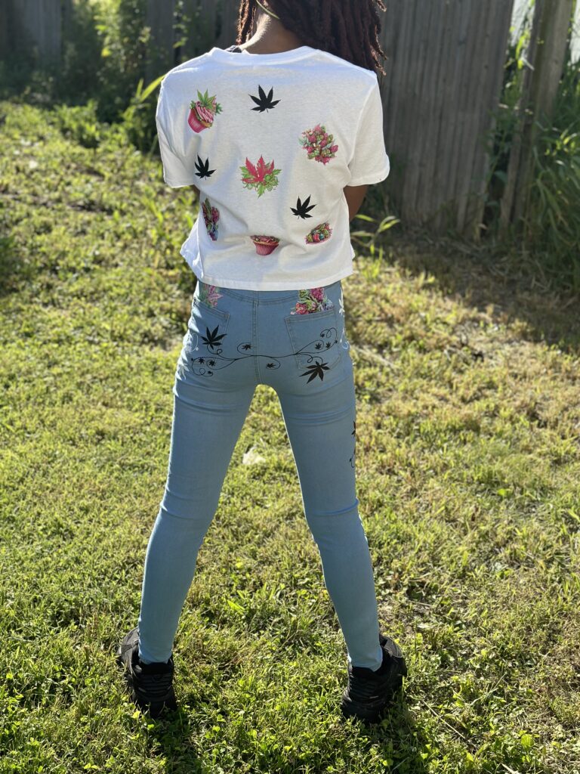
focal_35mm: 48
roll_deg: -3.5
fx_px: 1072
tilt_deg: -21.1
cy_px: 387
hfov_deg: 30.3
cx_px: 290
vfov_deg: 39.7
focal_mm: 6.86
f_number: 1.78
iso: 100
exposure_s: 1/2976
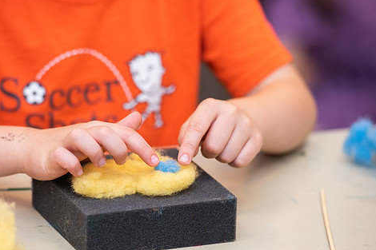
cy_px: 138
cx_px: 162
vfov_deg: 5.4
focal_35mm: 252
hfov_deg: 8.2
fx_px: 2631
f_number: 4
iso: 800
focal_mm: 200
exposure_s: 1/250
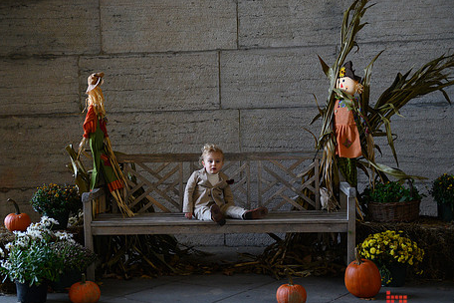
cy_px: 151
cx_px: 168
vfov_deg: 22.3
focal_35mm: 61
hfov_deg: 32.7
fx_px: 769
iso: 2000
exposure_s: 1/800
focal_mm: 48
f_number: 3.2
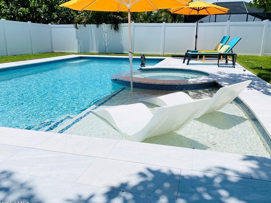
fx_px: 219
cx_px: 140
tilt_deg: -14.8
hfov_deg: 63.4
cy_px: 100
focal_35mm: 28
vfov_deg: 49.7
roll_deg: +0.1
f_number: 1.8
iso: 32
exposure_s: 1/9615
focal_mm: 4.25
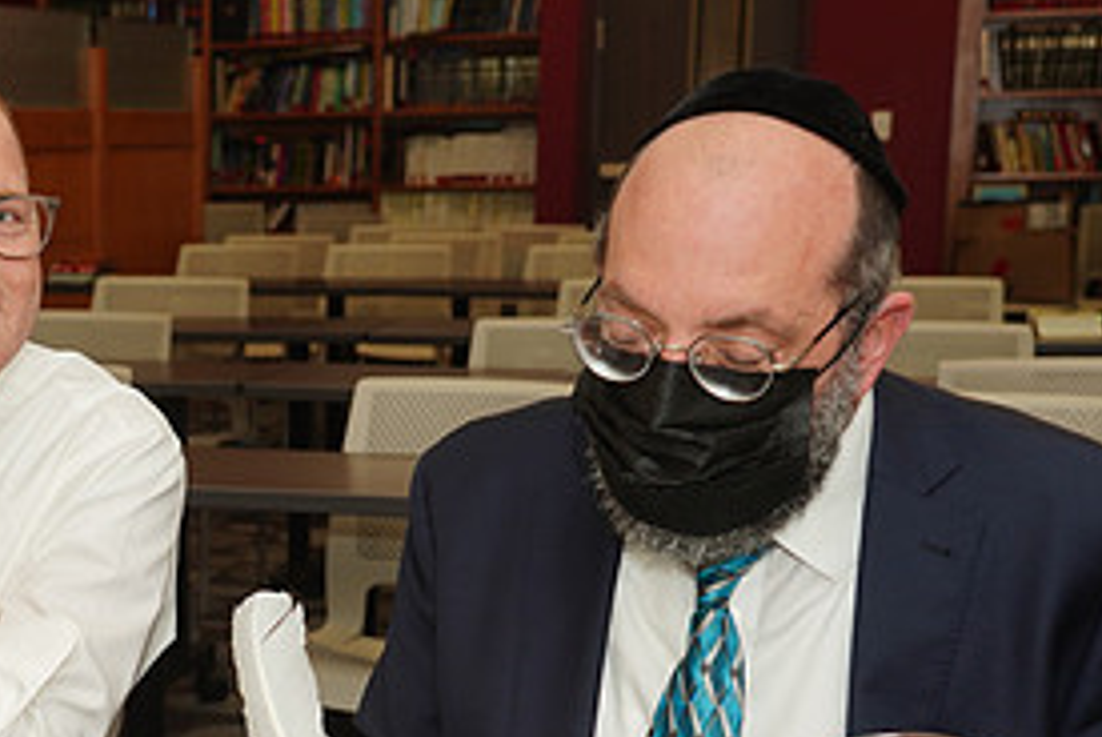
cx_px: 28
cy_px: 663
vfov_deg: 17.3
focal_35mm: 78
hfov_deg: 24.9
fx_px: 2390
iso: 320
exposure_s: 1/80
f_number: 5.6
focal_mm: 37
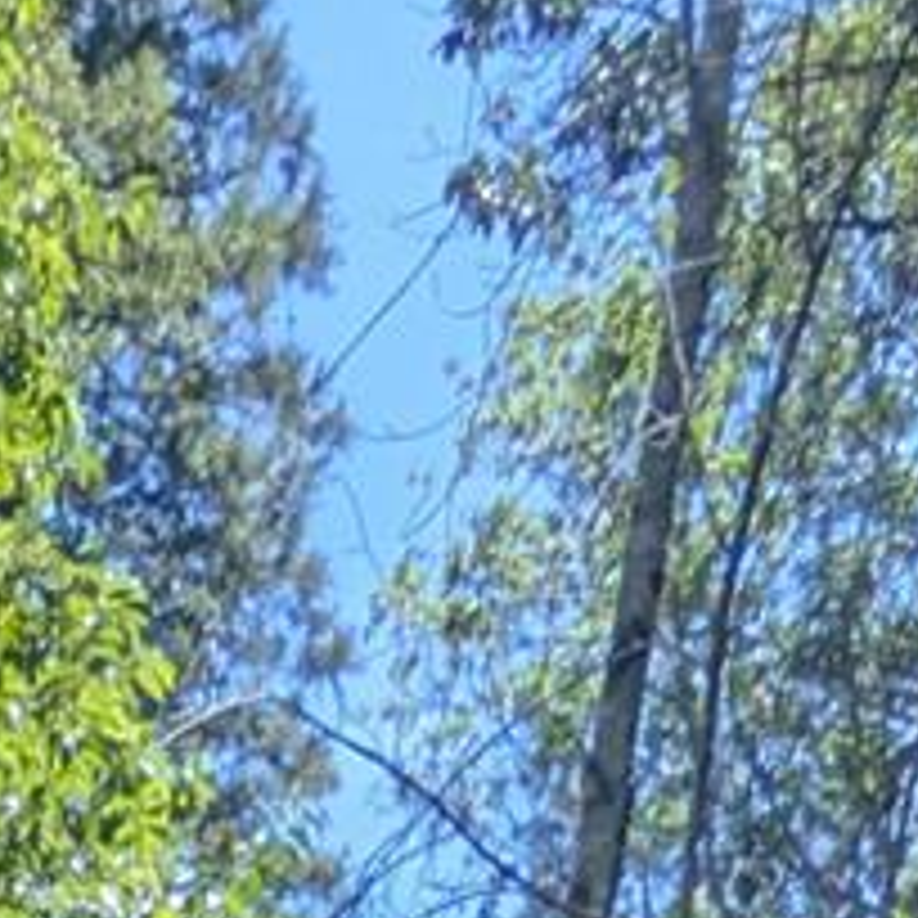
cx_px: -511
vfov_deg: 9.3
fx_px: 3120
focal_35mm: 104
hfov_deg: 15.3
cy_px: 3278
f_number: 2.2
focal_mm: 2.35
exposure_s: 1/580
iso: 48
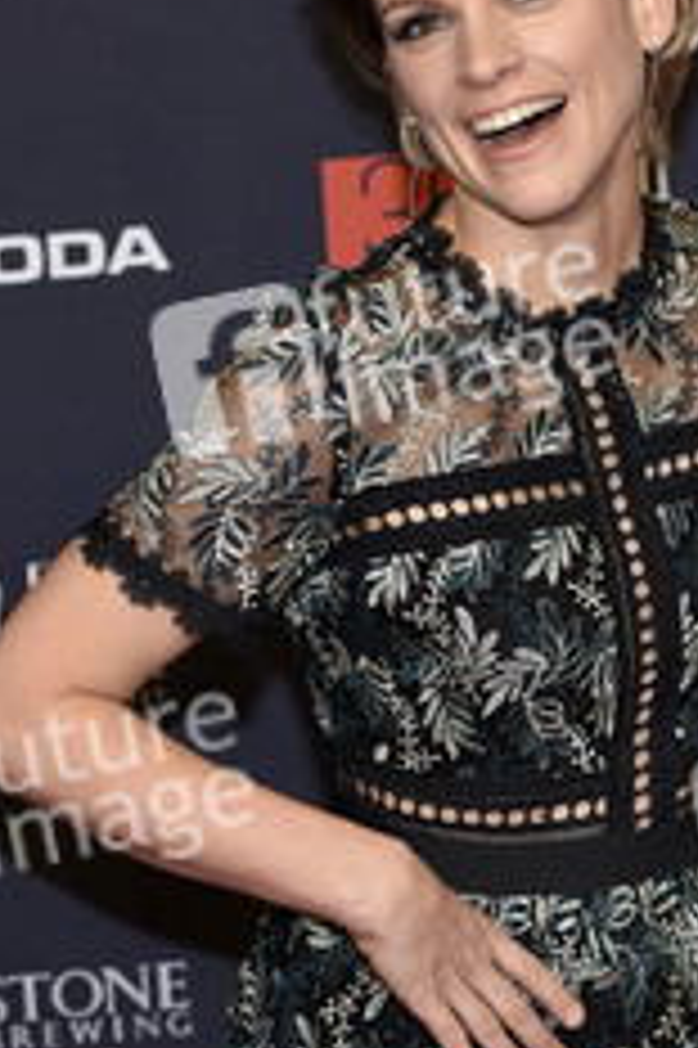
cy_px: 576
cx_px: 513
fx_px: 5242
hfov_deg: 7.6
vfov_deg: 11.4
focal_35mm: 180
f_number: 3.5
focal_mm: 70
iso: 640
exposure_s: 1/640
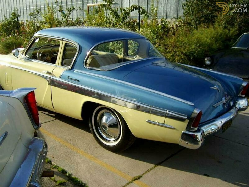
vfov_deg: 40.7
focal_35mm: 35
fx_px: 252
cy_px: 94
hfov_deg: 52.6
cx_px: 124
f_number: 2.8
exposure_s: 1/750
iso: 50
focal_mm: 5.8
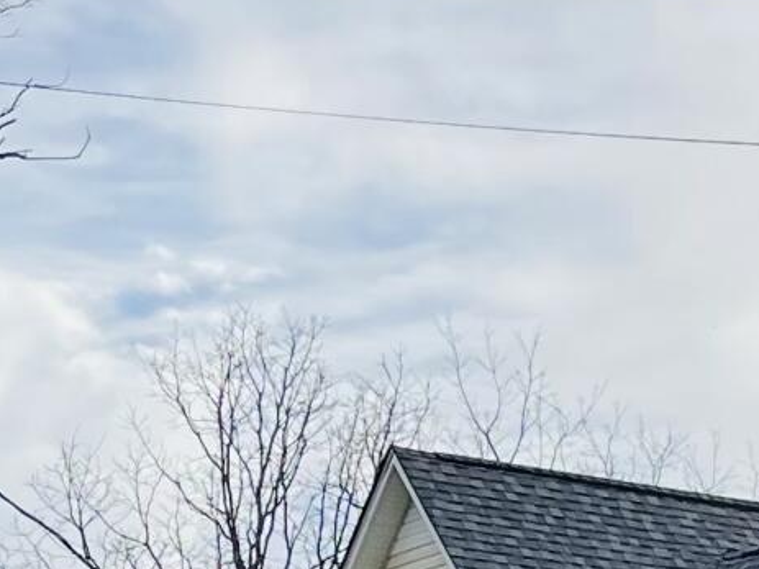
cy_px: 912
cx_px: 1354
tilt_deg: +5.3
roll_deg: -0.4
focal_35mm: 162
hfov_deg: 11.4
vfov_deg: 8.9
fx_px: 3551
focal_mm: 5.1
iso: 32
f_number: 1.6
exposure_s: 1/4202
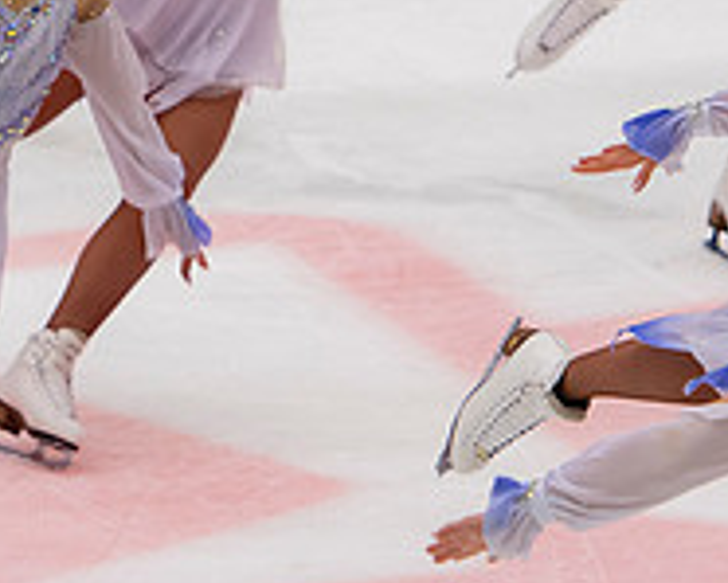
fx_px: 13215
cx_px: -63
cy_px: -44
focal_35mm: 613
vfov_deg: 2.5
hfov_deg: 3.2
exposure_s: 1/400
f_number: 3.5
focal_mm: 140
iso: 560
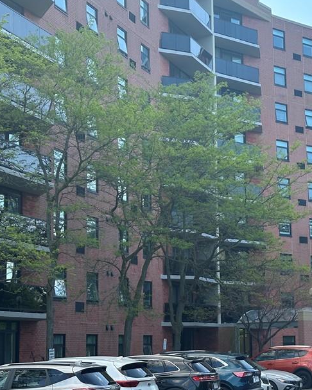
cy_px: 208
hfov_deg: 19.3
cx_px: 240
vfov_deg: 24.1
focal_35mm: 79
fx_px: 911
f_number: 1.78
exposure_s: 1/690
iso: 64
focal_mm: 6.86
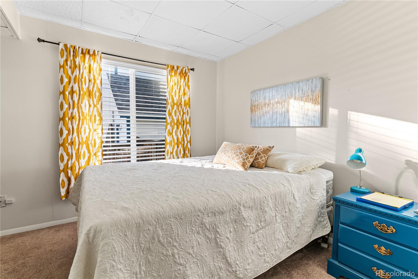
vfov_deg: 70.5
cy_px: 140
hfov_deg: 93.3
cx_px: 209
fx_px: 197
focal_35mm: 17
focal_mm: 17
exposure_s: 1/8
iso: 100
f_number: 5.6
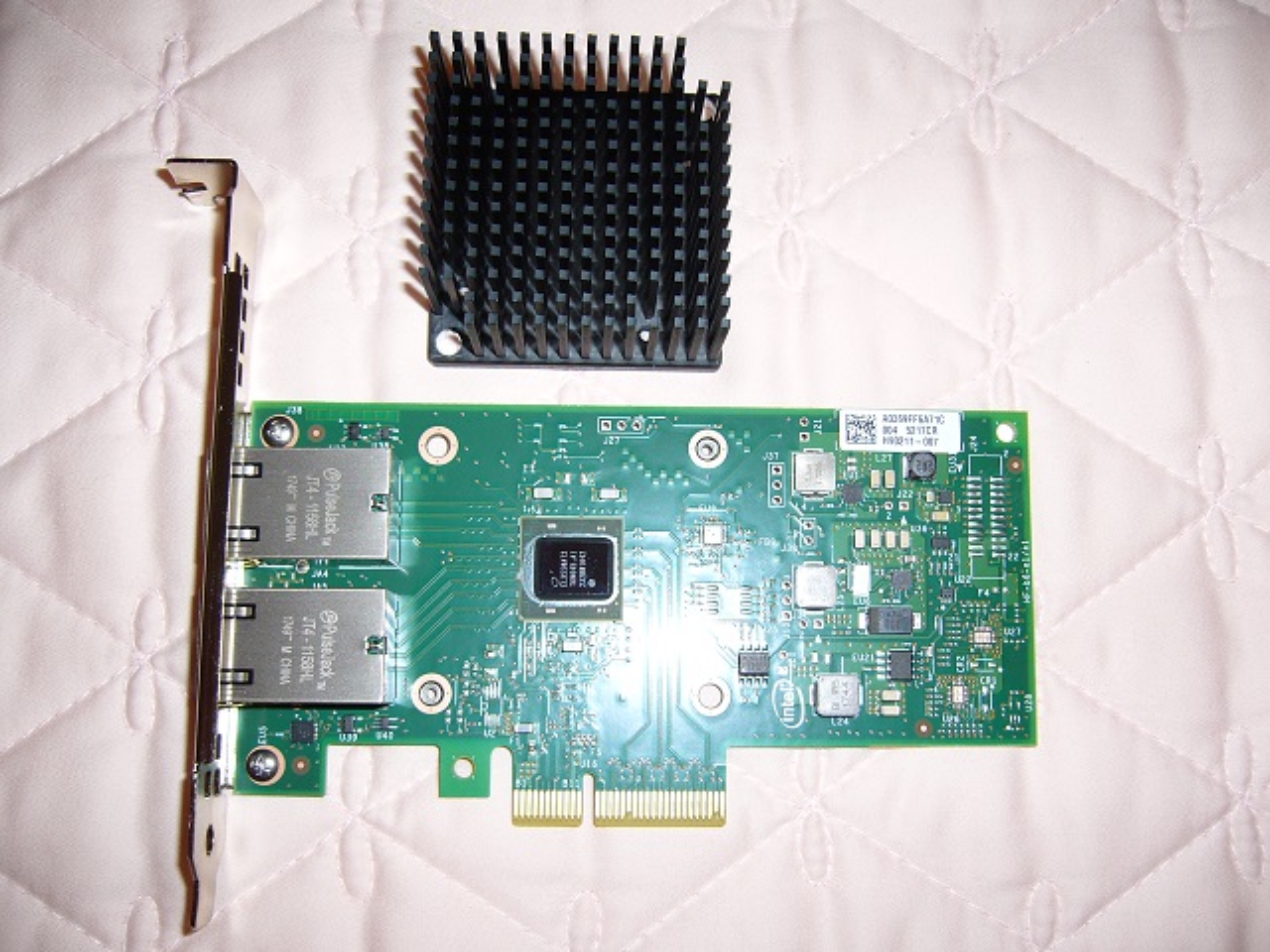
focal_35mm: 35
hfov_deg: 52.6
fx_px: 1284
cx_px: 635
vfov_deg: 40.7
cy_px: 476
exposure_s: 1/30
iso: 80
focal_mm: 5.8
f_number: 2.8
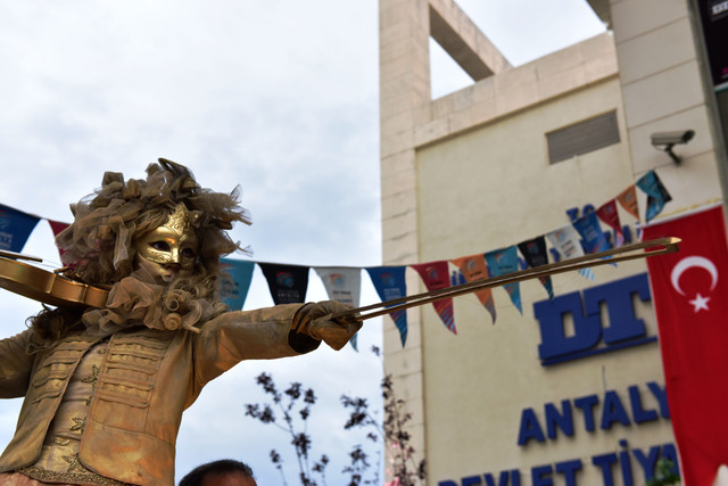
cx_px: 364
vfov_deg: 27.0
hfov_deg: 39.6
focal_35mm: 50
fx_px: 1011
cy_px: 243
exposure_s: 1/400
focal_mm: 50
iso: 1600
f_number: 6.3
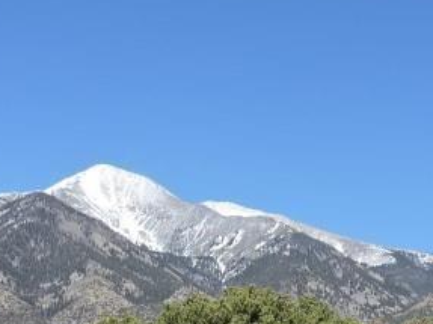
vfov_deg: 15.3
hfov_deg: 20.4
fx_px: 1200
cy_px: 244
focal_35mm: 96
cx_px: 243
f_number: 3.4
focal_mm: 7.7
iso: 100
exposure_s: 1/1000
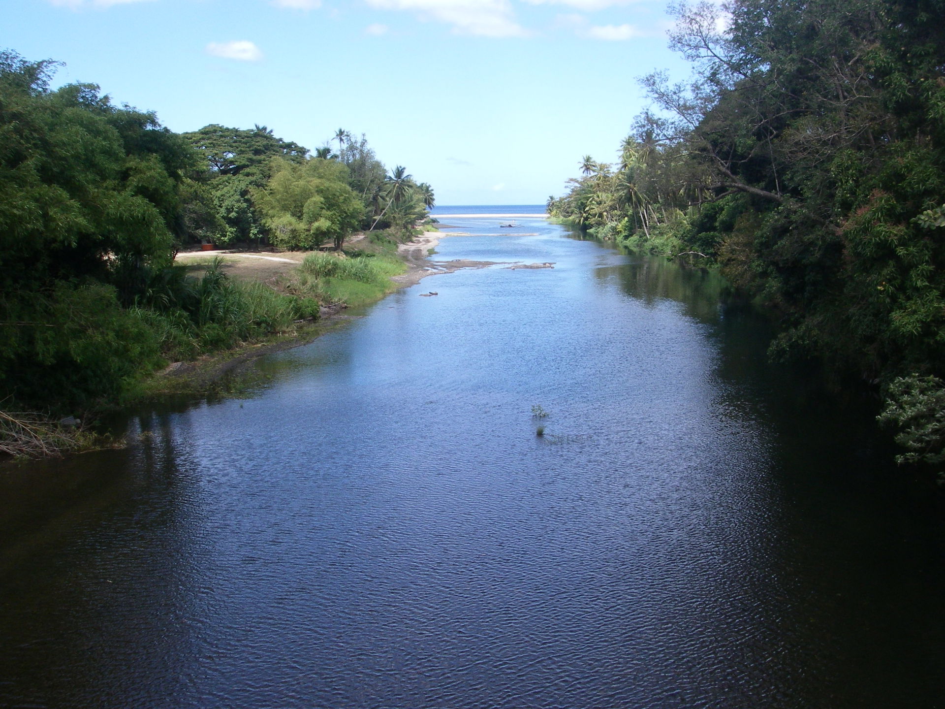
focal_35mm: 38
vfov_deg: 37.7
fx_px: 1037
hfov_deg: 49.0
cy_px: 354
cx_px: 472
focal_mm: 6.3
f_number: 6.6
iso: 100
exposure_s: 1/200
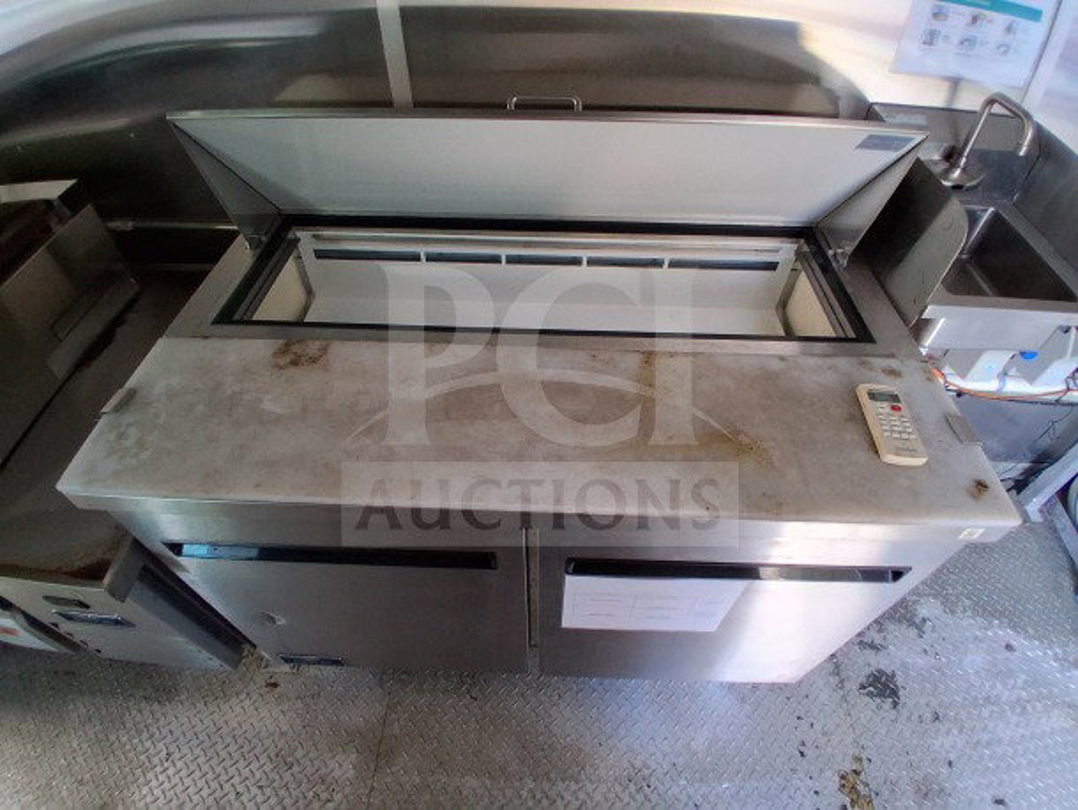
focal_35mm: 17
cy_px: 405
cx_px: 539
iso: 320
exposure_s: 1/40
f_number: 2.2
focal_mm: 1.4
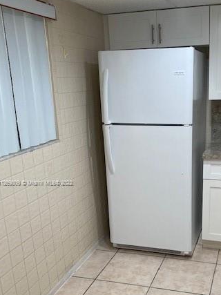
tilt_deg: -14.7
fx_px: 332
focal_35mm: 39
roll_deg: +1.6
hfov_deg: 36.2
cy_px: 183
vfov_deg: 47.5
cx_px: 159
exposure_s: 1/120
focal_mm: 4.25
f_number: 1.8
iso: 125
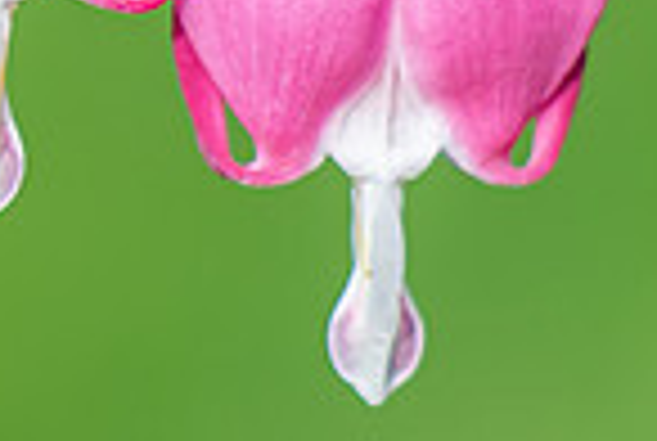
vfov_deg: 2.6
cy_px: -318
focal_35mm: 538
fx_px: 9838
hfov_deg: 3.8
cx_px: -484
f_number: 3.8
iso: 100
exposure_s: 1/160
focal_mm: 85
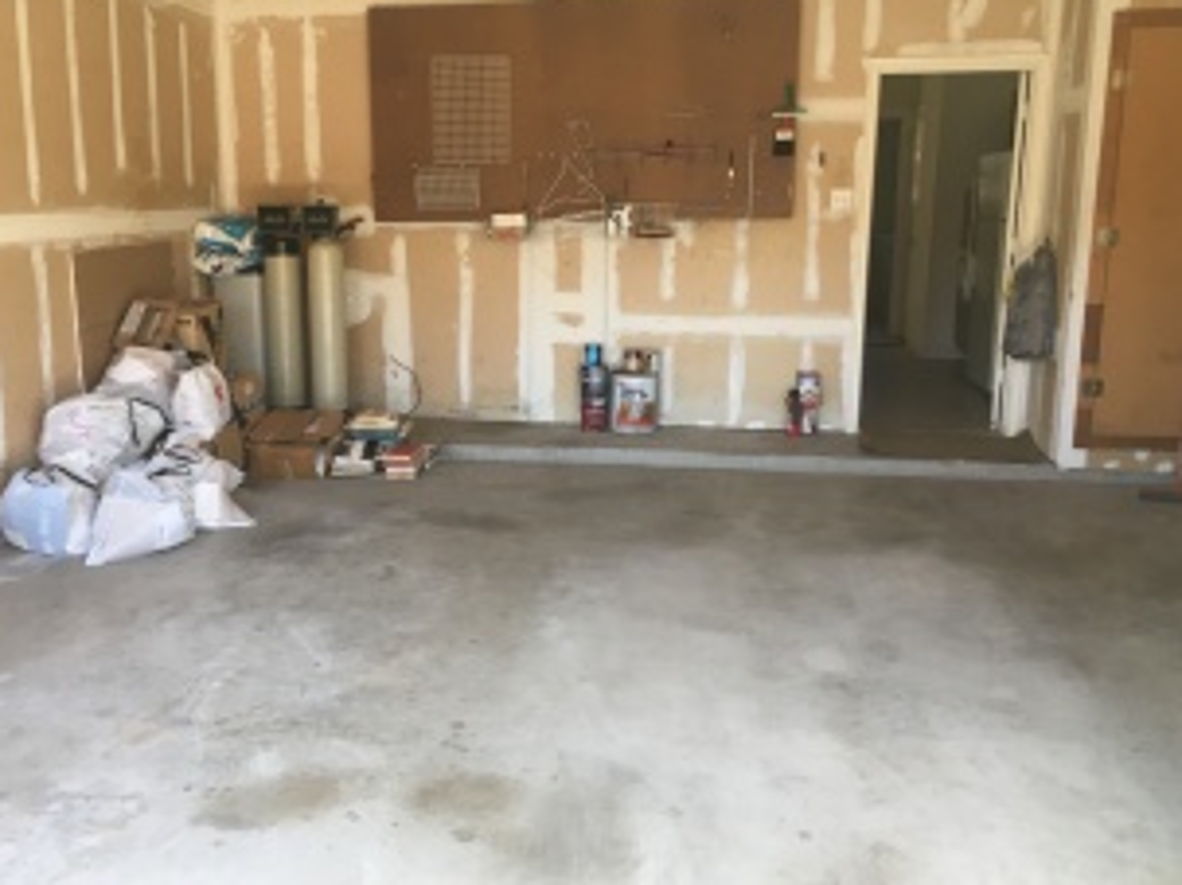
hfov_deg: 52.5
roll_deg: -0.2
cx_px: 523
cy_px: 421
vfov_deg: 40.7
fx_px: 1195
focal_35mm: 35
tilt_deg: -10.4
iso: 25
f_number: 2.2
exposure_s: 1/40
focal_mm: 4.15
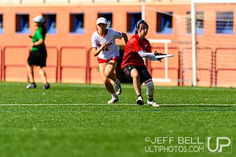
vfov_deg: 2.4
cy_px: 69
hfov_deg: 3.6
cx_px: 132
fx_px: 3754
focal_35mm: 572
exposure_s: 1/1250
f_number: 3.2
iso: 100
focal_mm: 400
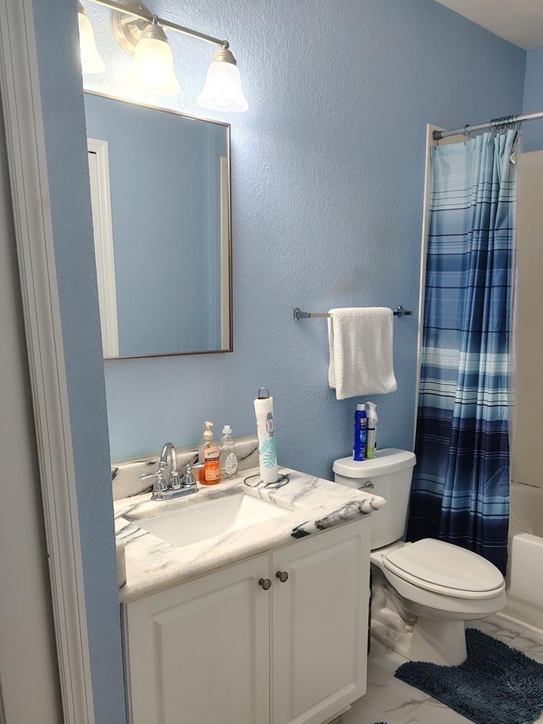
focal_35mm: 30
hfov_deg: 46.6
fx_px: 627
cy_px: 440
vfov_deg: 59.4
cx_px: 318
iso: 726
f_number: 1.8
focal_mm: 5.56
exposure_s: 1/60
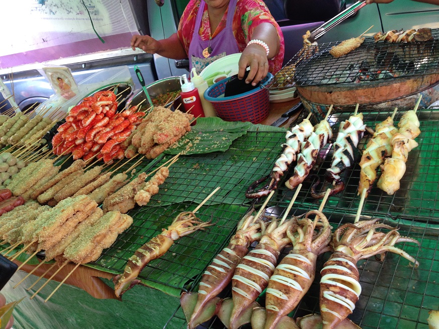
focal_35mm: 35
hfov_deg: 52.6
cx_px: 220
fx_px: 444
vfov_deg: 40.7
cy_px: 164
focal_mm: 4.28
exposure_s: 1/120
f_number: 2.4
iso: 80
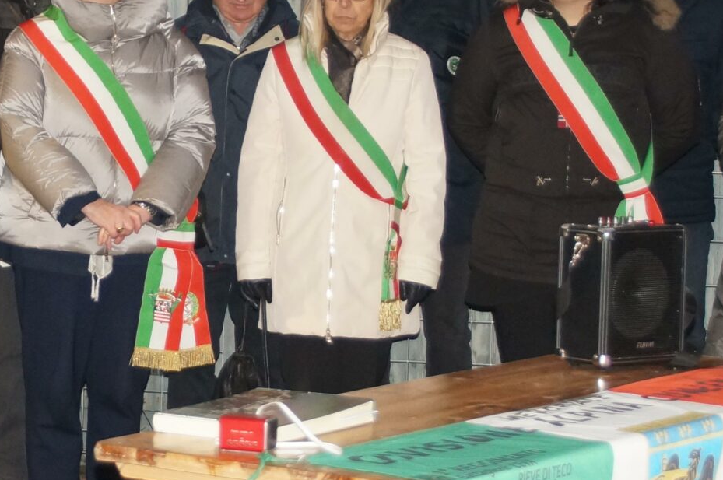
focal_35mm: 124
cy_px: 206
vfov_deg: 11.0
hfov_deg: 16.4
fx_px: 2487
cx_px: 115
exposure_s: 1/60
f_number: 4
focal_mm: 30
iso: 800
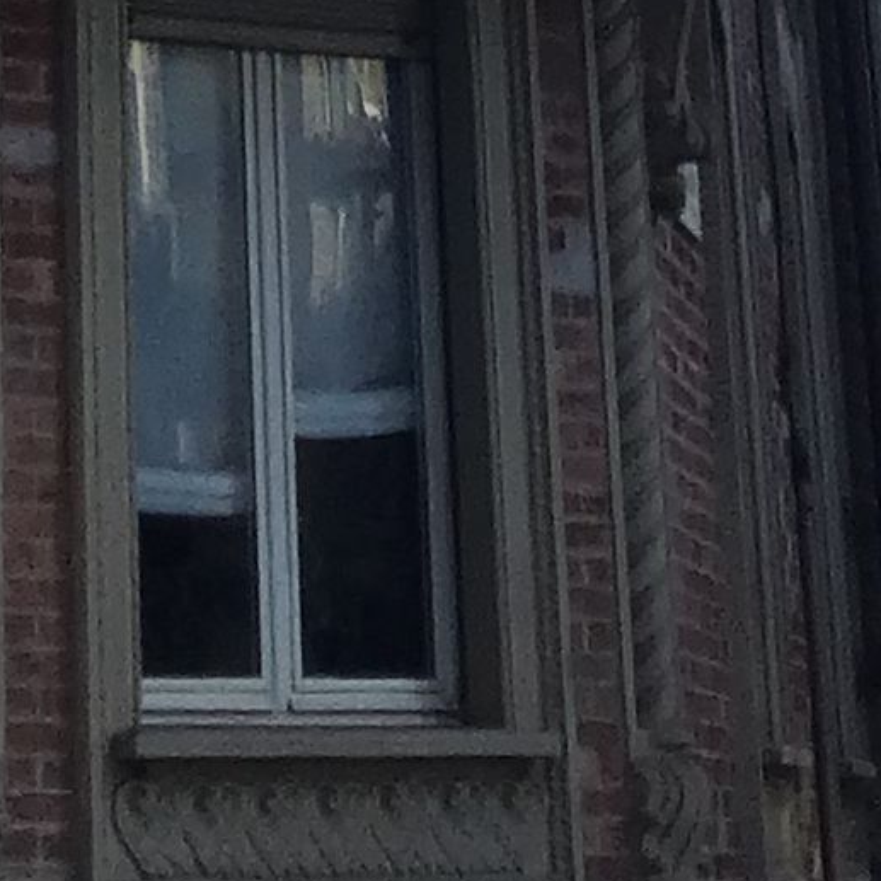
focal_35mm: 173
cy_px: -1535
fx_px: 4981
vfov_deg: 8.7
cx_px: -85
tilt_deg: +26.4
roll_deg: -0.3
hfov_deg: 10.0
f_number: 2.4
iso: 25
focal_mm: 3.3
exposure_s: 1/468
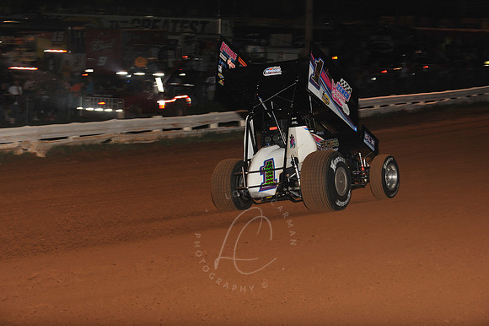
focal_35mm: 105
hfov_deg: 19.5
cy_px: 163
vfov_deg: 13.0
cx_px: 244
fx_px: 1425
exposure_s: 1/320
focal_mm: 105
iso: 1000
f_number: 7.1
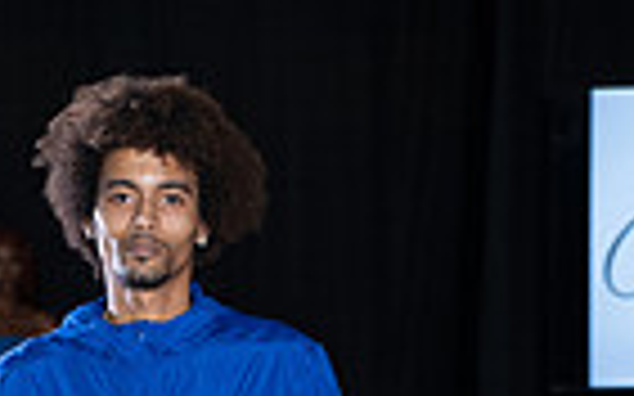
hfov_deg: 5.9
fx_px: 6166
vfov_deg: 3.6
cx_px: 139
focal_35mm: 357
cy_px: 1004
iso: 1250
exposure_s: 1/160
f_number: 6.3
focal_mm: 110
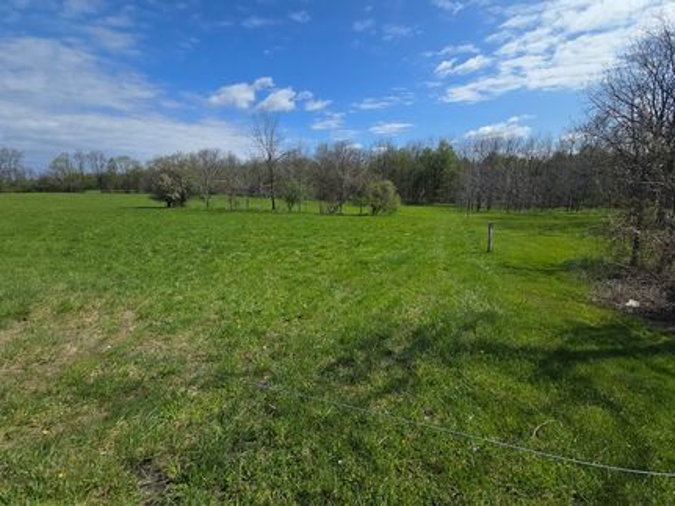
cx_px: 338
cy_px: 253
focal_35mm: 13
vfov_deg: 89.9
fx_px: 253
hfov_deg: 106.2
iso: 50
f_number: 2.2
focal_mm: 2.2
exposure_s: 1/3026
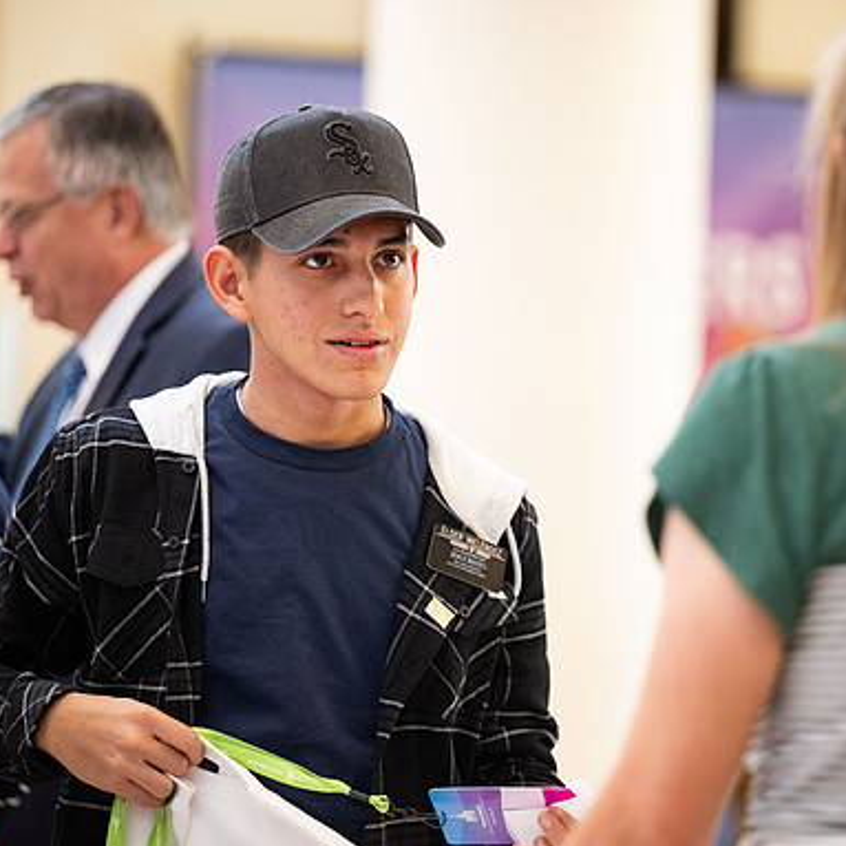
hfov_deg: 9.1
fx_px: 5336
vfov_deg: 9.1
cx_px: 550
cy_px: 425
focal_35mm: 193
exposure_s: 1/200
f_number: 2.8
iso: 800
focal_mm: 150
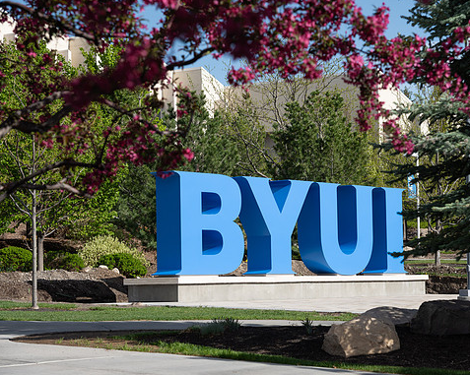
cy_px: 188
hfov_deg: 18.8
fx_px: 1418
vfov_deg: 15.1
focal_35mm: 102
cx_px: 273
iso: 80
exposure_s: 1/500
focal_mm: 85
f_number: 5.6
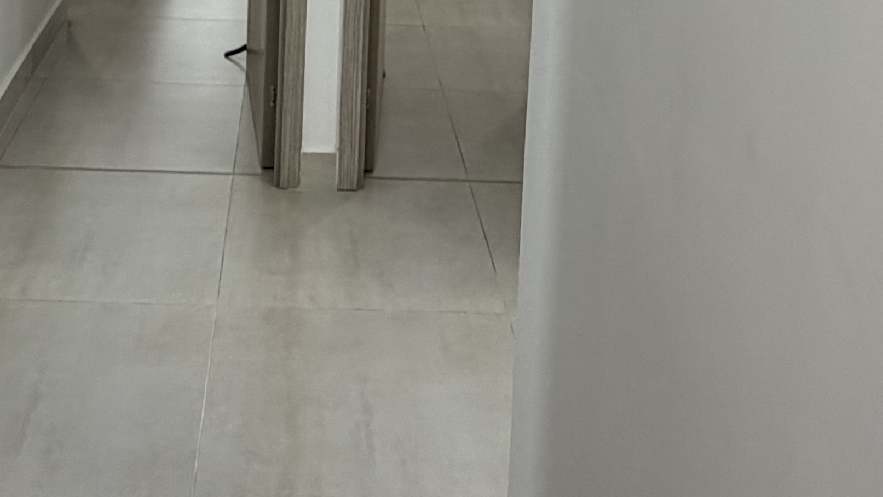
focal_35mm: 54
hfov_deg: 38.2
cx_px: 325
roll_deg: -1.7
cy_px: -272
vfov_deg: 19.2
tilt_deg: -5.7
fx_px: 1265
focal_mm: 2.22
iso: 250
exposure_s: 1/121
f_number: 2.2
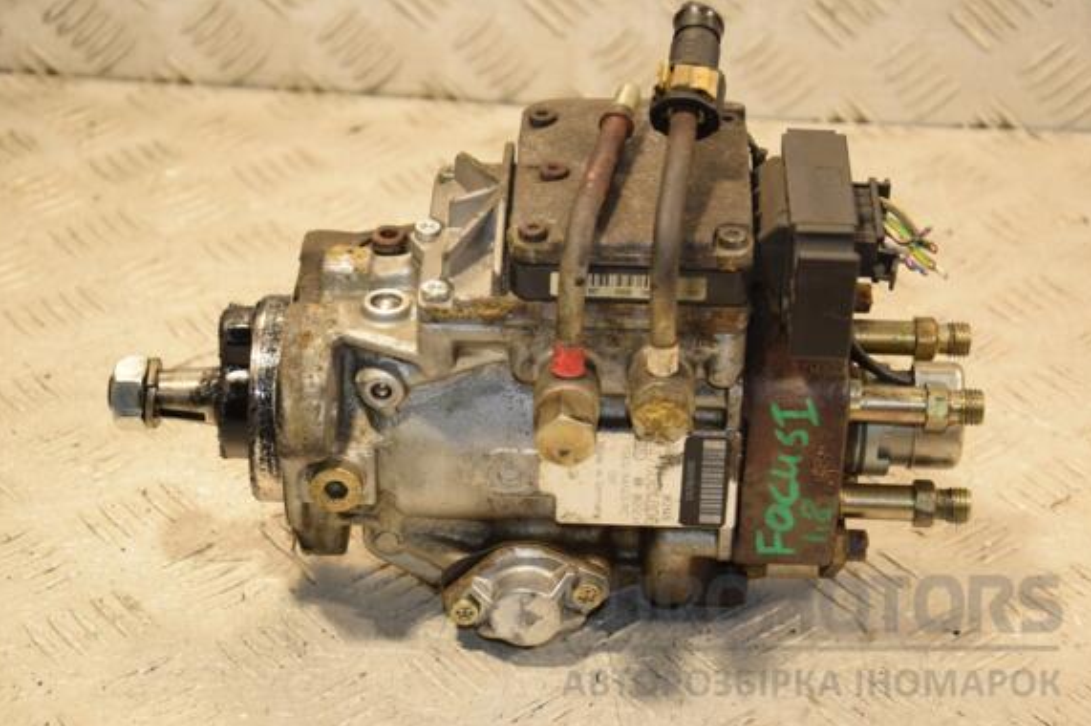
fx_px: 2484
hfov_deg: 24.8
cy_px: 350
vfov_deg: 16.6
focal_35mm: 82
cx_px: 525
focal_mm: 52
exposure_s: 1/160
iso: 800
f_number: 5
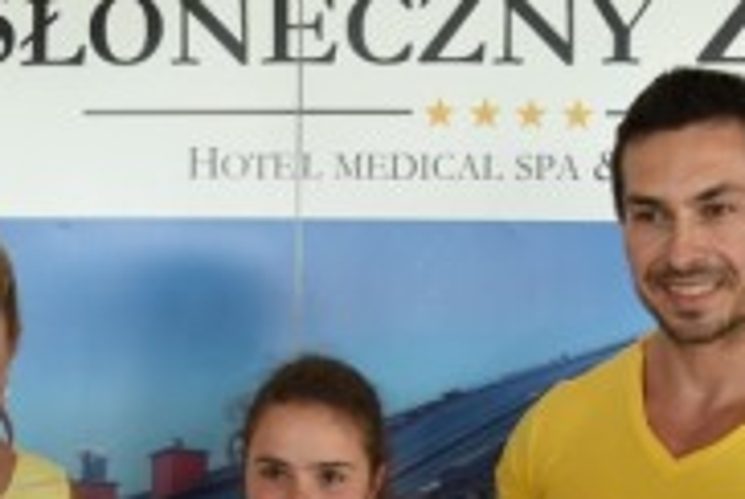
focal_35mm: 74
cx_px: 458
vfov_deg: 18.0
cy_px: 519
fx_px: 1534
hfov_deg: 27.2
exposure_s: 1/125
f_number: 5.6
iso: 800
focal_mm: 27
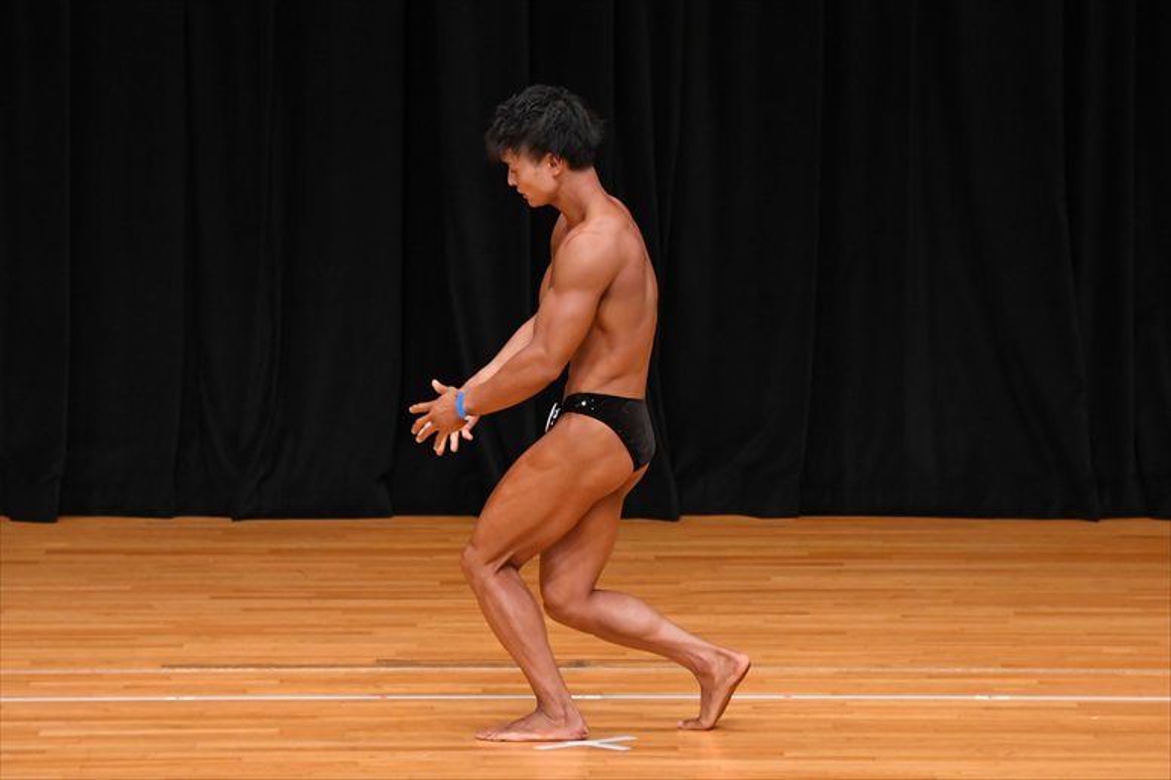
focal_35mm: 300
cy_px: 390
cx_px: 586
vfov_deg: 4.6
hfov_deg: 6.9
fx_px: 9754
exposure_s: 1/400
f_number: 5.6
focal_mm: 200
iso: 3200
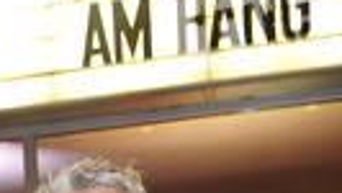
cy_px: 396
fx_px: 916
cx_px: 68
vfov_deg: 10.9
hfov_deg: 20.9
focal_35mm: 101
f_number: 5.6
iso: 1000
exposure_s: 1/30
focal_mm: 32
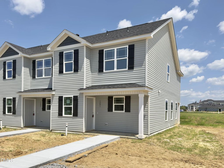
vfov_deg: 51.4
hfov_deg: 65.3
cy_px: 84
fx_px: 175
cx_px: 112
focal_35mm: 27
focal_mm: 6.76
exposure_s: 1/6494
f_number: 1.78
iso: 64
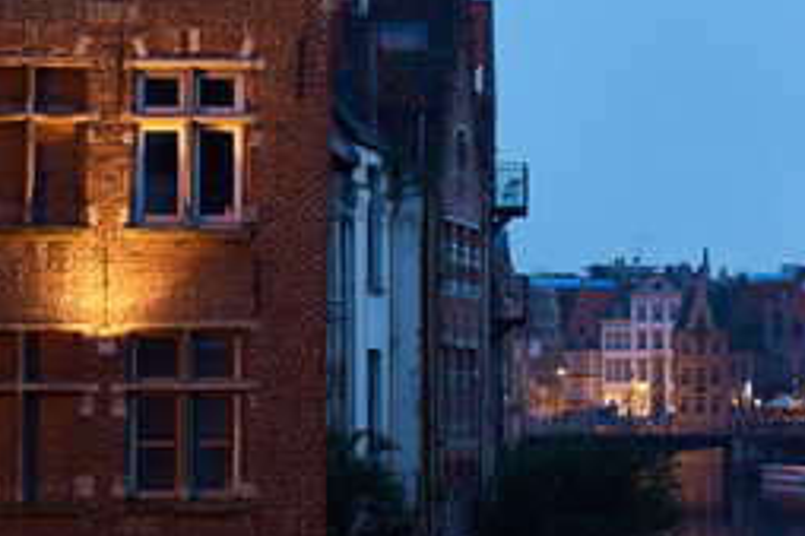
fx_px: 3084
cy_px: 125
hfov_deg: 14.5
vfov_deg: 9.9
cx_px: 929
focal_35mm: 138
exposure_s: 1.5
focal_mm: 50
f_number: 11
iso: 200
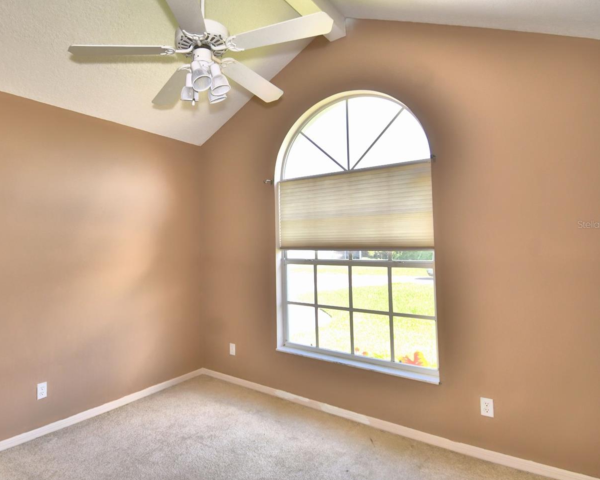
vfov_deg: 68.0
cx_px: 222
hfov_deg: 78.8
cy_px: 224
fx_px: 355
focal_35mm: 20
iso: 125
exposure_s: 1/60
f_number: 4.8
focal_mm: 11
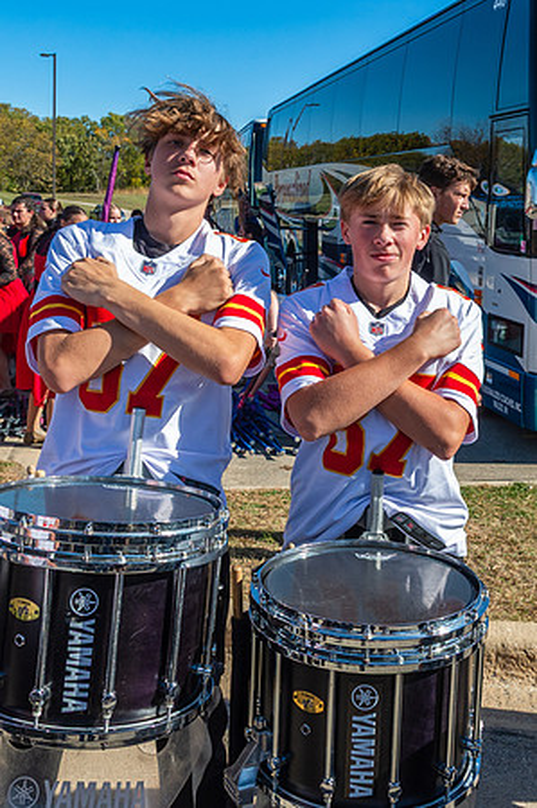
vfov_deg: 43.8
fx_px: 1000
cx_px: 351
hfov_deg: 29.9
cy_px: 321
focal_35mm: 45
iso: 320
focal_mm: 24
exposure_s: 1/500
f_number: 10
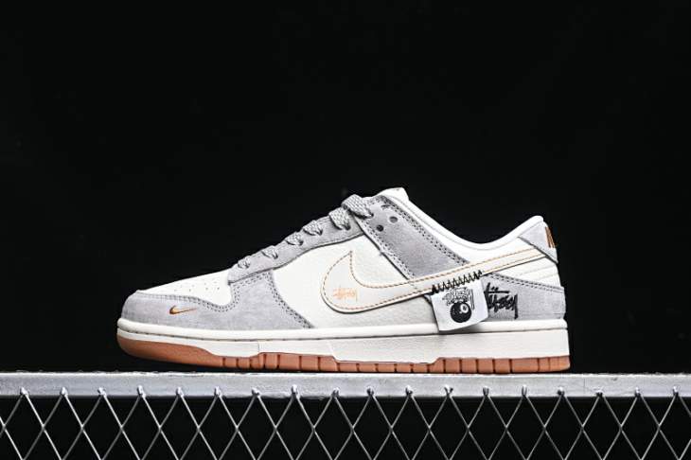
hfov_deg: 27.0
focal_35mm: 75
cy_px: 230
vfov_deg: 18.2
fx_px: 1439
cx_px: 346
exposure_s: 1/60
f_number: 6.3
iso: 160
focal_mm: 50
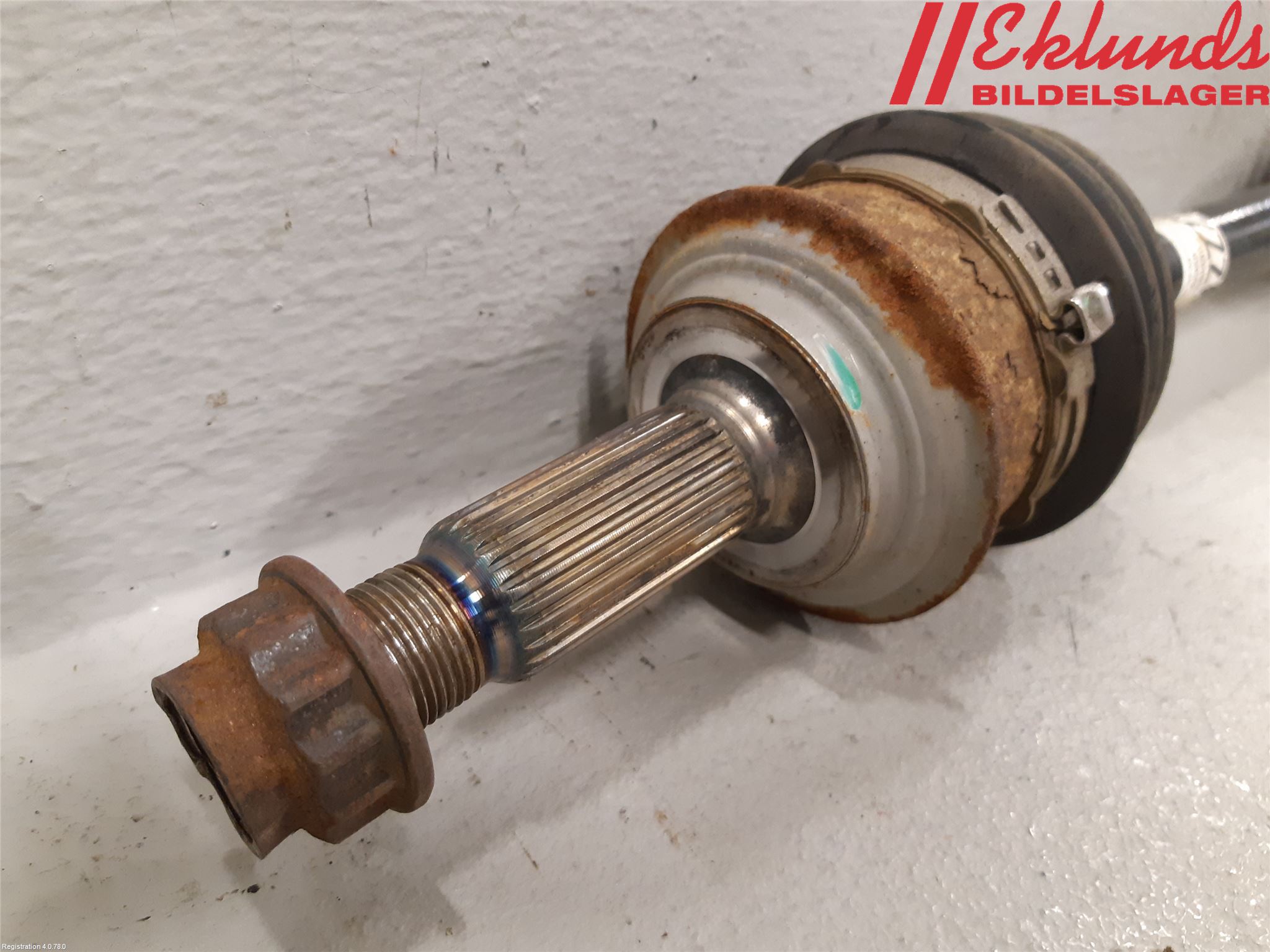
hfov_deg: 67.3
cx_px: 635
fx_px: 954
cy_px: 476
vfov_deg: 53.1
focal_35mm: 26
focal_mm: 3.93
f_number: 1.7
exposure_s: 1/33
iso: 250
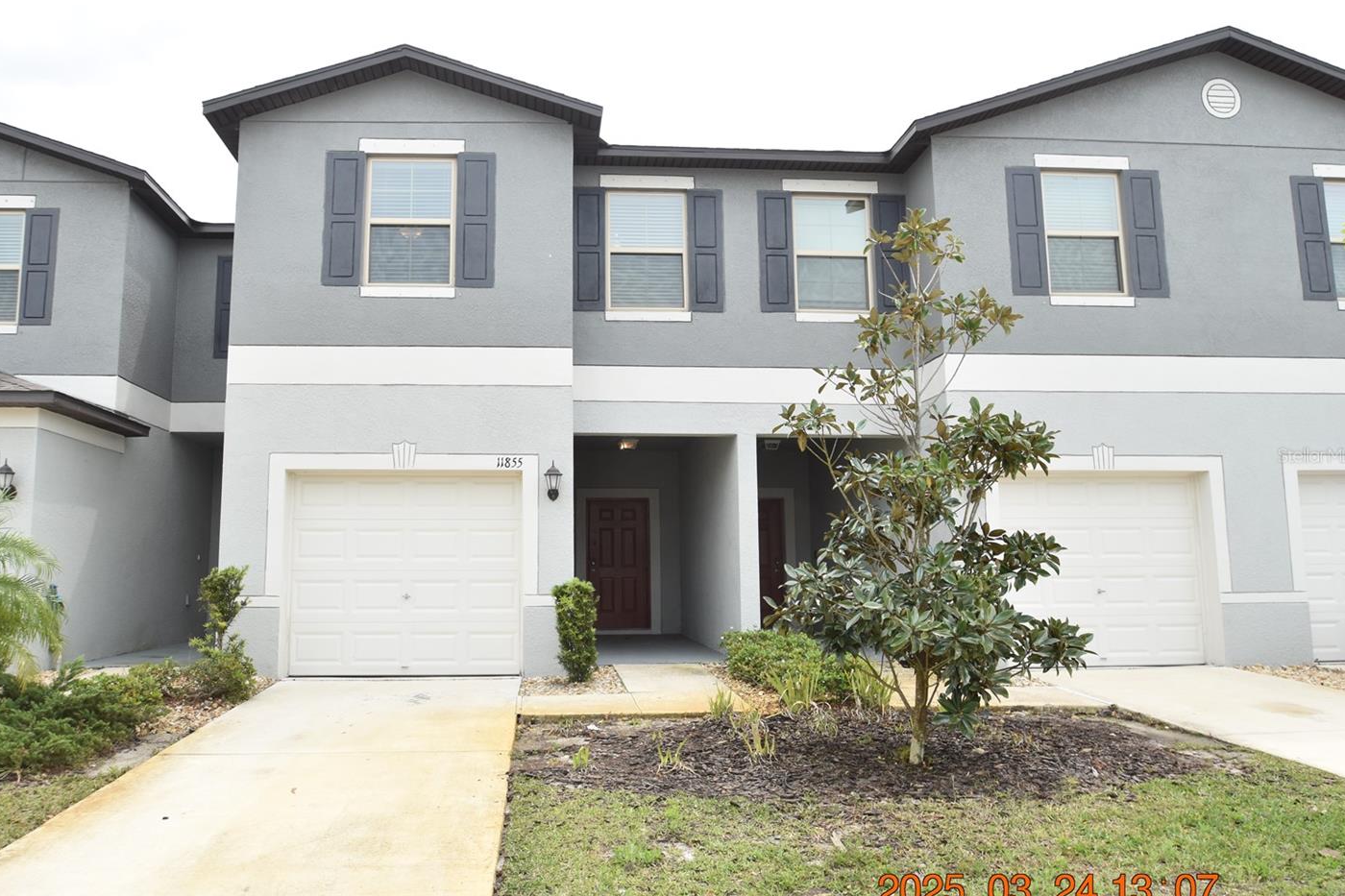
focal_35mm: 24
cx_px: 595
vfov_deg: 53.1
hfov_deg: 73.5
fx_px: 896
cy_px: 455
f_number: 9
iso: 200
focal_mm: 14
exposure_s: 1/320
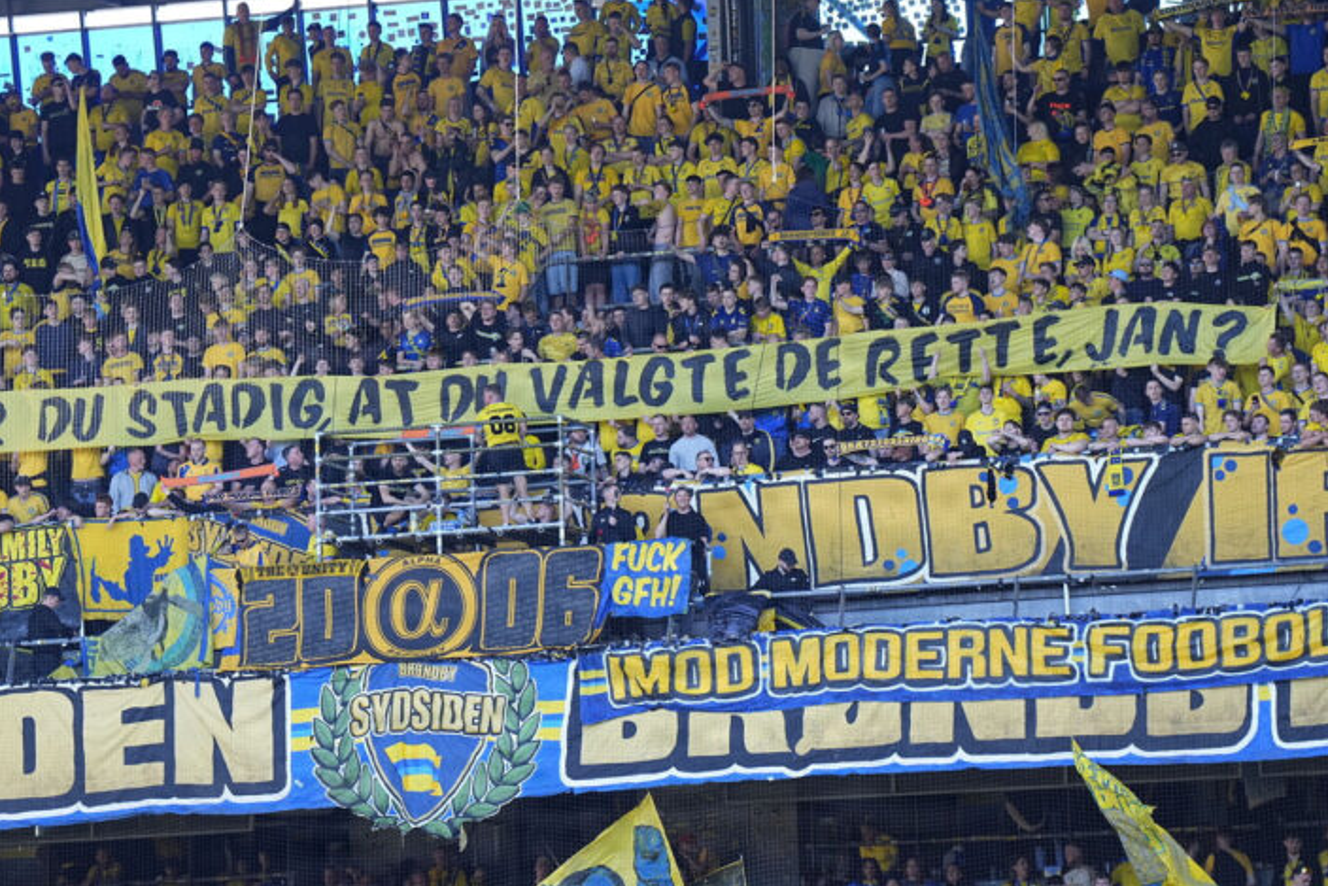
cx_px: 603
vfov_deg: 5.9
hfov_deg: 8.8
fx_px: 8596
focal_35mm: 233
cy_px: 534
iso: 640
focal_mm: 160
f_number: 2.8
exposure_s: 1/800
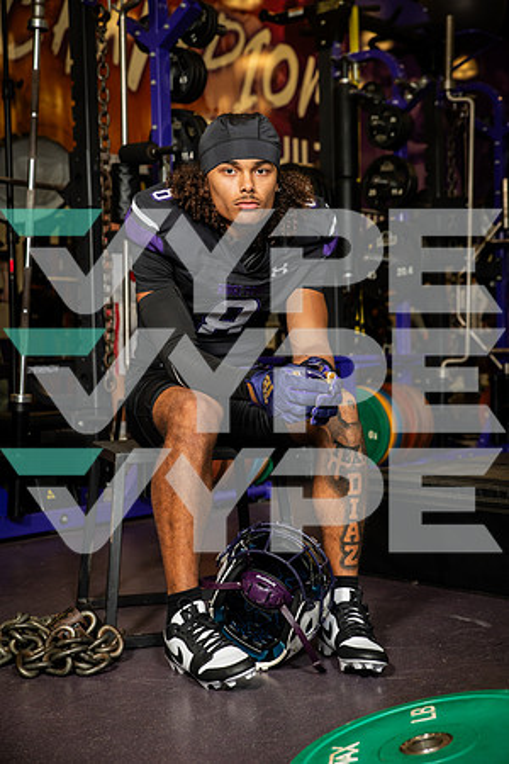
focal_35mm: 58
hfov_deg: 23.4
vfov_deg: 34.5
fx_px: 1230
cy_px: 382
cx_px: 254
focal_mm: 58
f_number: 5.6
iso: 500
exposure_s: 1/250
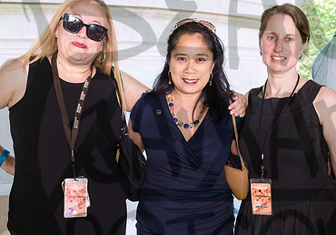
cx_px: 186
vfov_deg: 25.8
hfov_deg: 36.3
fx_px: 511
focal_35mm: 54
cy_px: 127
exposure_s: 1/125
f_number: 4.5
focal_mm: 29
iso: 1000
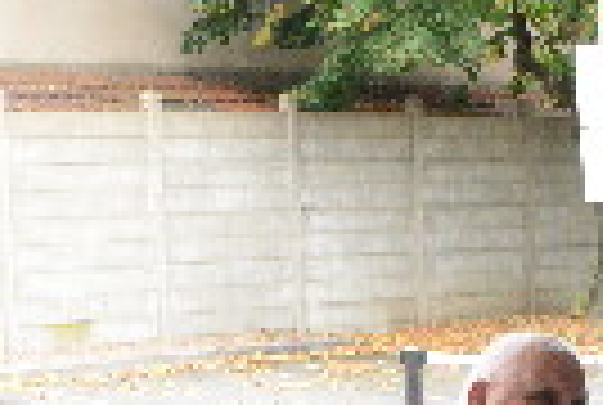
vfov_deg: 9.0
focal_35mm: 146
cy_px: 767
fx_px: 2451
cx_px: 315
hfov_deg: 14.0
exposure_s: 1/250
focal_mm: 28
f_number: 13
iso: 6400
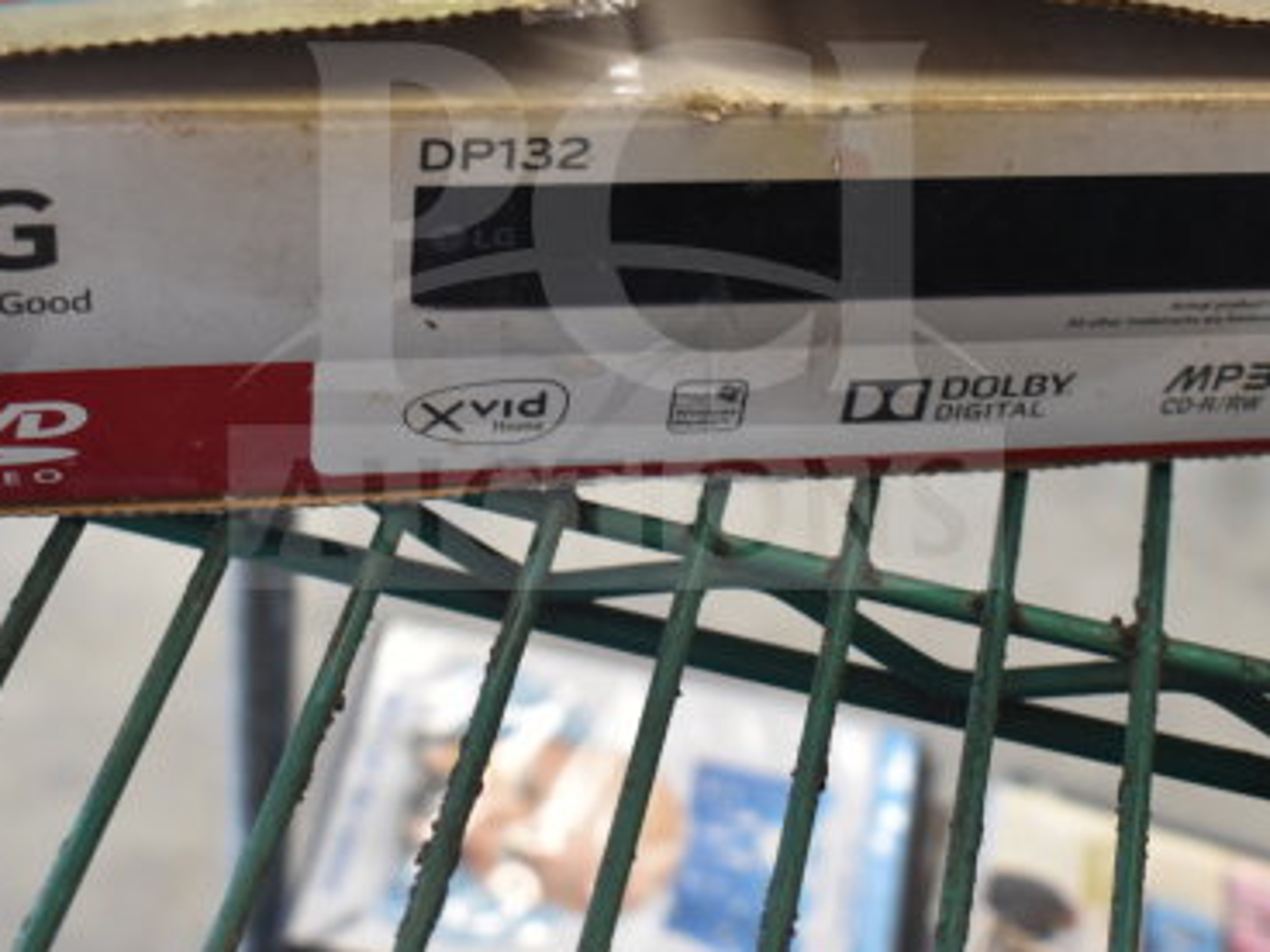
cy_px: 316
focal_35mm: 67
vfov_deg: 21.8
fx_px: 2458
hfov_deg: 29.0
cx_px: 614
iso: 560
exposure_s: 1/50
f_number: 4.2
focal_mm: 28
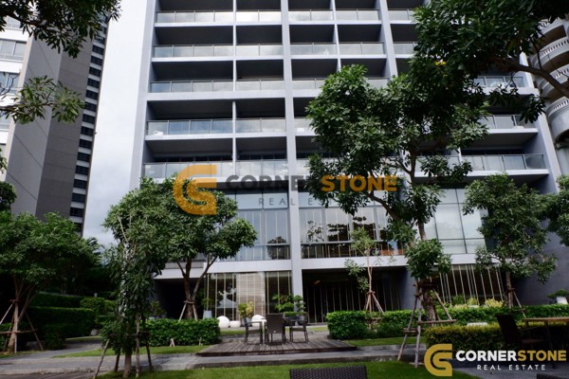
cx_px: 284
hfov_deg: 73.7
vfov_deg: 53.1
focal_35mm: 24
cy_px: 190
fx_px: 379
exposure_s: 1/250
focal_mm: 16
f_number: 22
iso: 2500
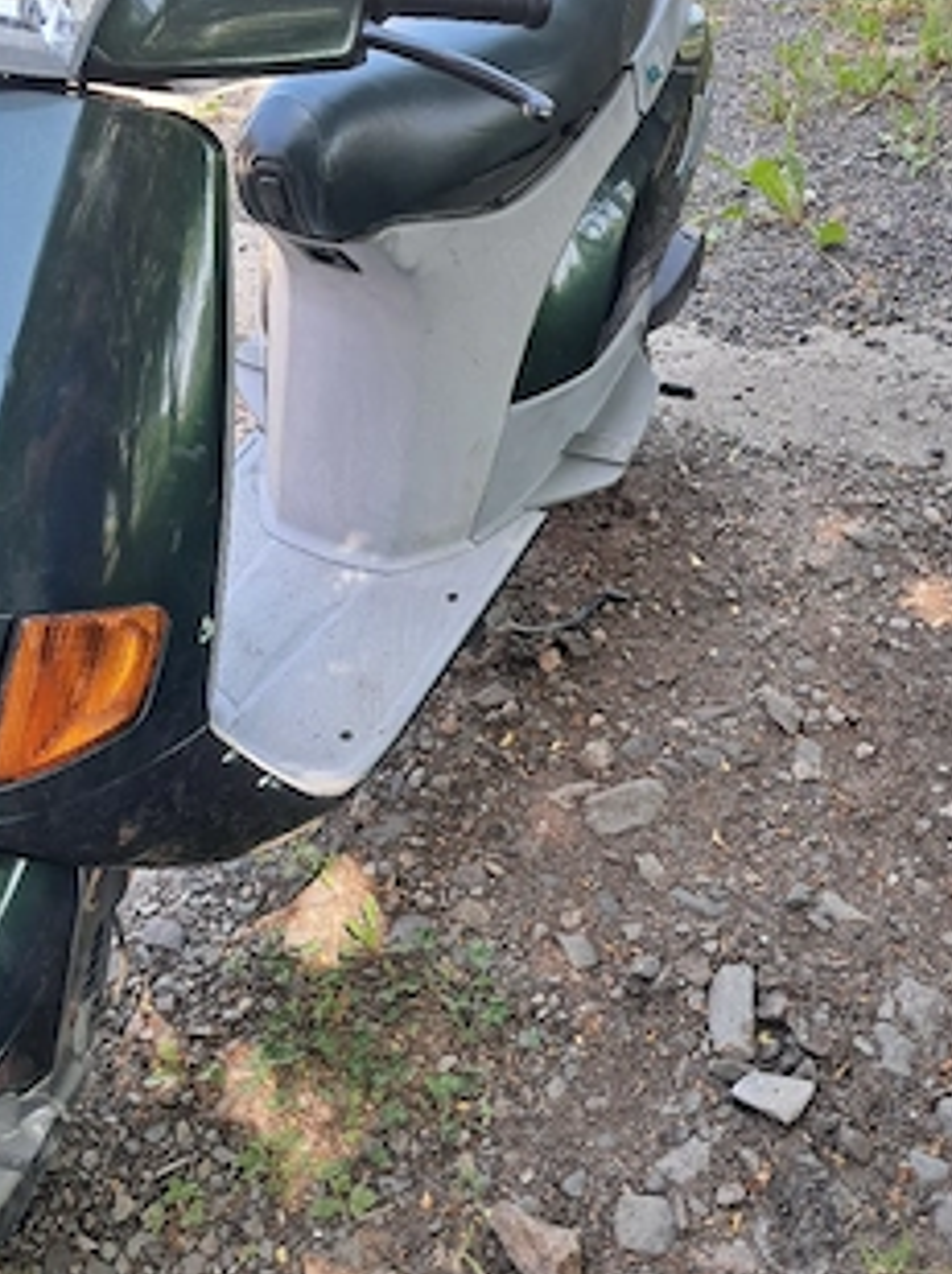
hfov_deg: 40.5
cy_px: 548
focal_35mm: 35
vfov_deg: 52.5
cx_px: 392
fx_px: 1286
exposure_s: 1/60.2
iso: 50
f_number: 1.8
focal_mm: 4
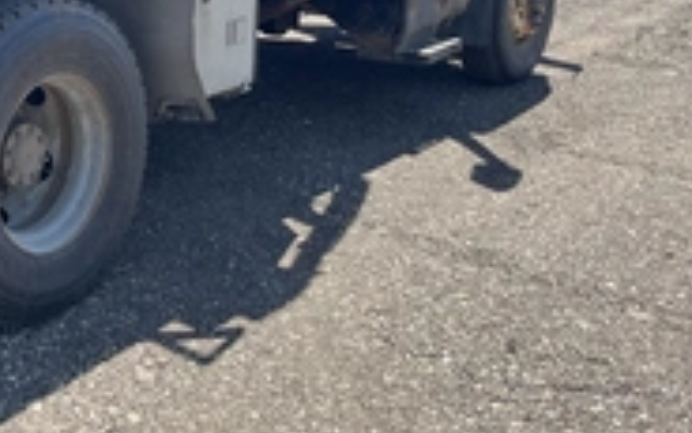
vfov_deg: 20.8
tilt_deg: -7.1
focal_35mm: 60
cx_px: -11
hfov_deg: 31.3
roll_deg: +1.0
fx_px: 1132
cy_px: -19
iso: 50
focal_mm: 5.1
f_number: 1.6
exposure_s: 1/906
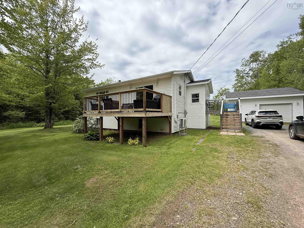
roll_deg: -0.9
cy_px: 114
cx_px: 152
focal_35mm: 14
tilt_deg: +1.3
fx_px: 123
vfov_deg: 85.7
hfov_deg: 102.1
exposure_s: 1/1656
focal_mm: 2.22
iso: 64
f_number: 2.2
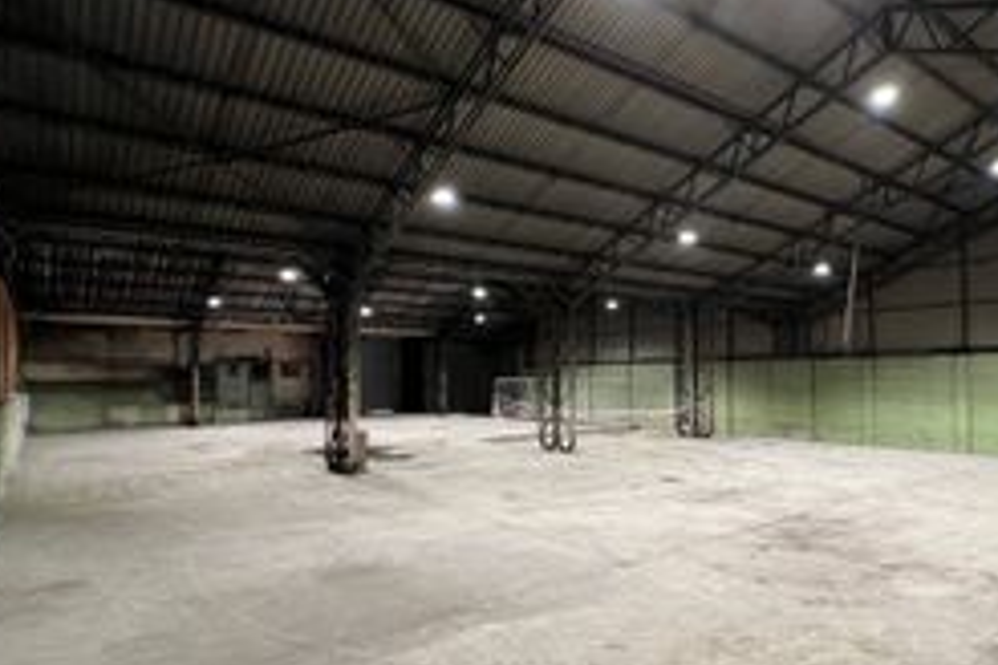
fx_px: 610
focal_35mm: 22
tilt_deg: +1.1
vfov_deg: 57.1
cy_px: 365
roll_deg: +1.0
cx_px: 621
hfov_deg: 77.2
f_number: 1.8
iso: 320
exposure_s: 1/60
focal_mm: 1.57
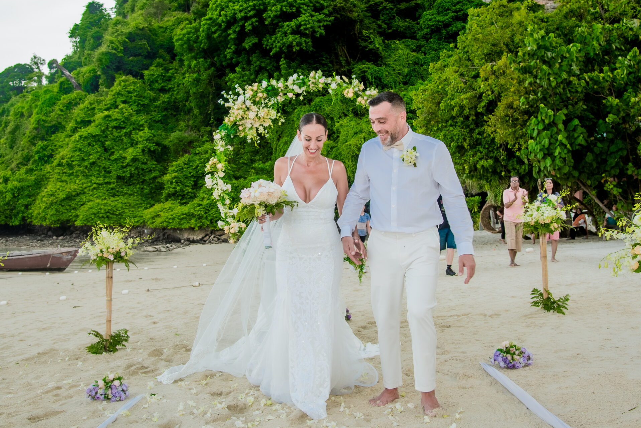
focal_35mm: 40
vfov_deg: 33.3
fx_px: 713
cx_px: 310
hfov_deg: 48.4
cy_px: 174
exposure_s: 1/100
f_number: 5.6
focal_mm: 30
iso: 125
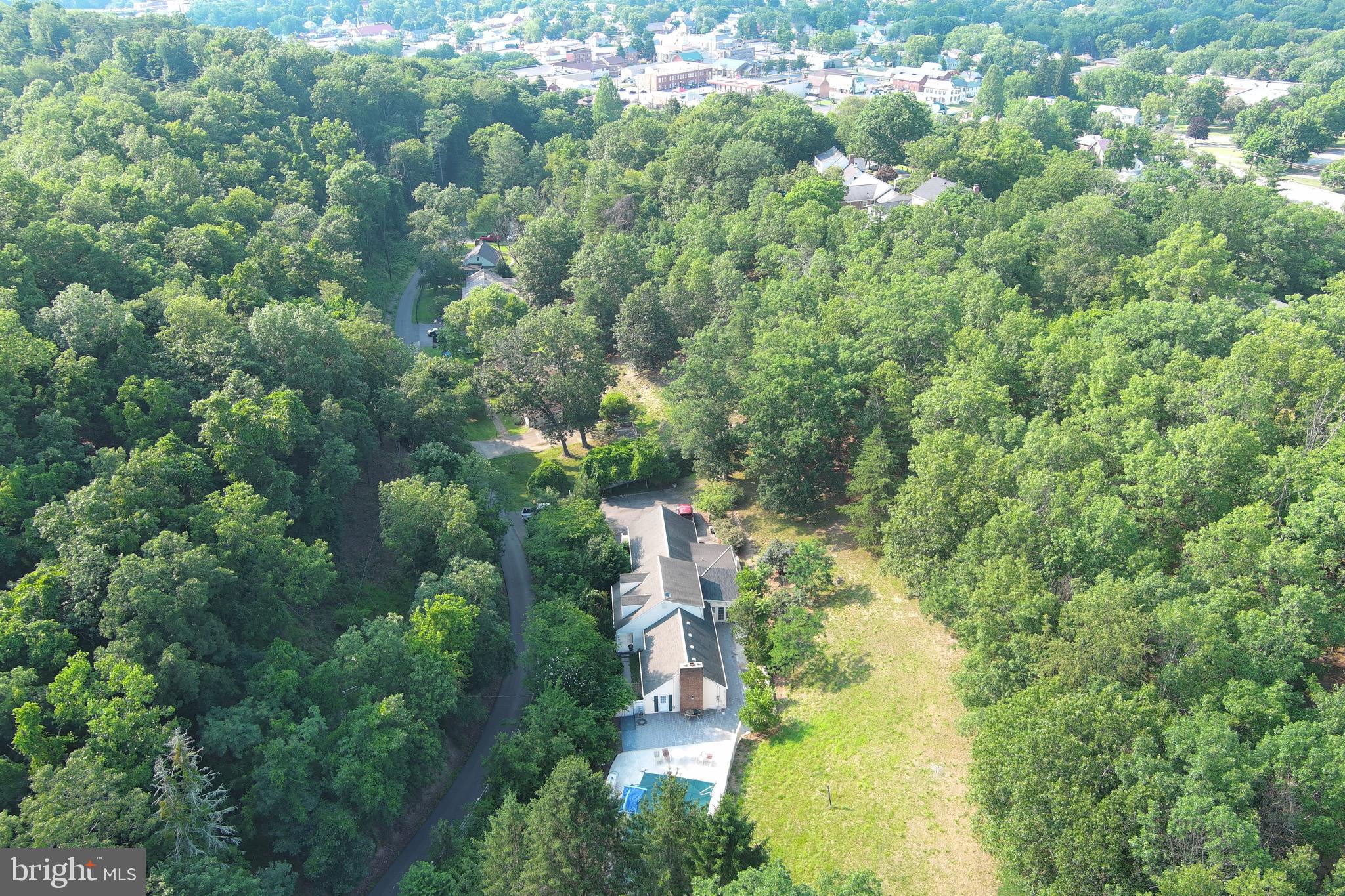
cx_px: 672
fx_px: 1083
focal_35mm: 29
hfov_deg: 63.7
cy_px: 448
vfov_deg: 45.0
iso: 100
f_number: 2.8
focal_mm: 10.57
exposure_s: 1/189
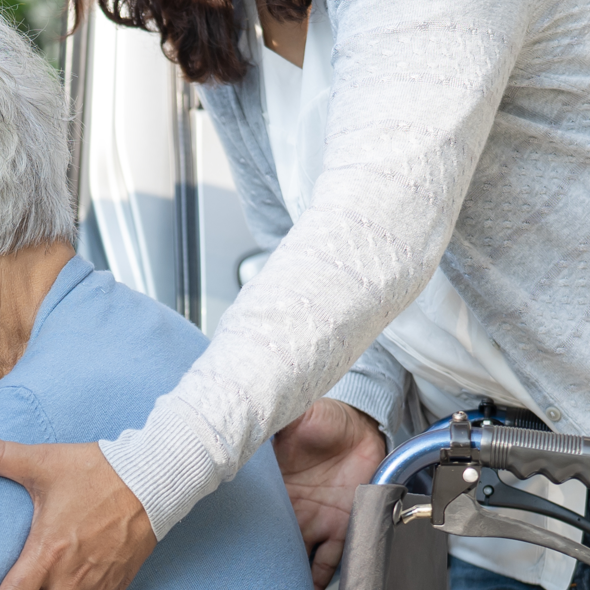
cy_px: 525
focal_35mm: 200
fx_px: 3857
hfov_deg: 8.7
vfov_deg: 8.7
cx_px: -56
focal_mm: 50
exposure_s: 1/640
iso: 100
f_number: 2.2
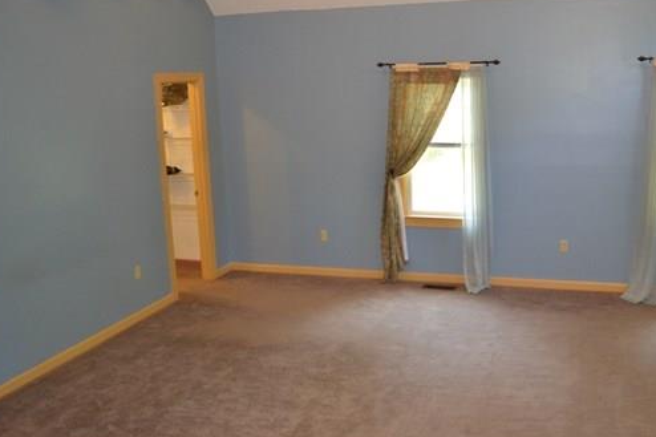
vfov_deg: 37.8
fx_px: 638
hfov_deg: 53.9
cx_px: 406
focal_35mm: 35
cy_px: 201
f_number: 3.5
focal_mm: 18
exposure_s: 1/60
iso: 1100
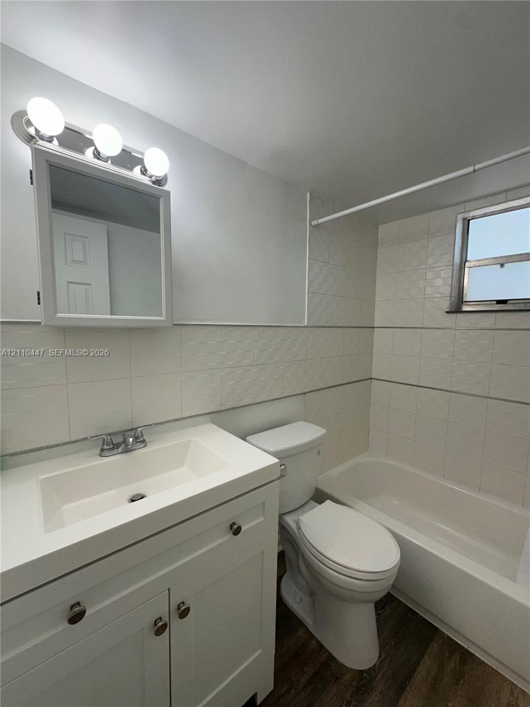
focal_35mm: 14
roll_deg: -1.2
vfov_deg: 102.1
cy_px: 354
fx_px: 286
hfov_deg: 85.7
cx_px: 265
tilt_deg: -5.5
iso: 125
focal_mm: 2.22
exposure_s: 1/120
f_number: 2.2
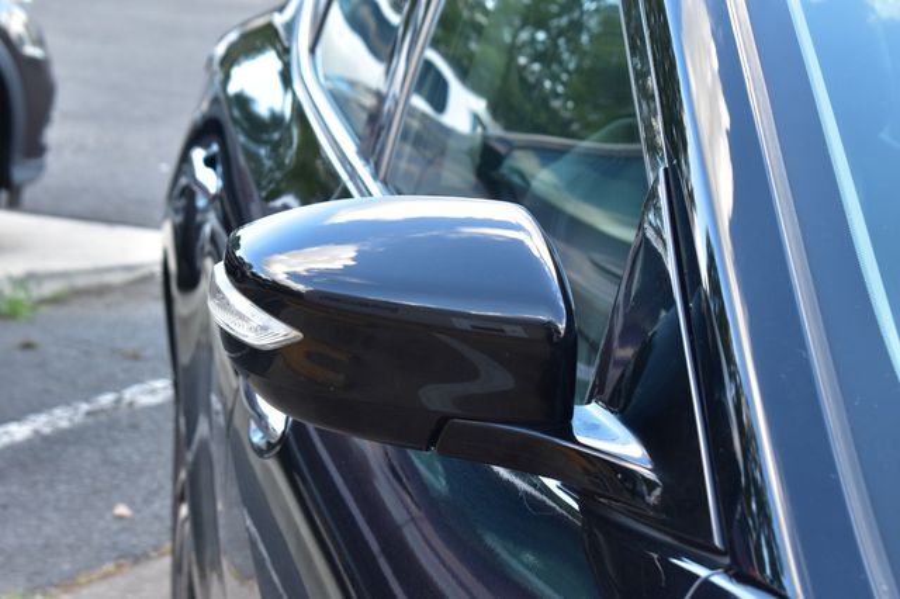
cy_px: 300
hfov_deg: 24.6
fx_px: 2061
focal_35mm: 82
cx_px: 450
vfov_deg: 16.5
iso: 400
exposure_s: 1/60
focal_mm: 55
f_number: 8
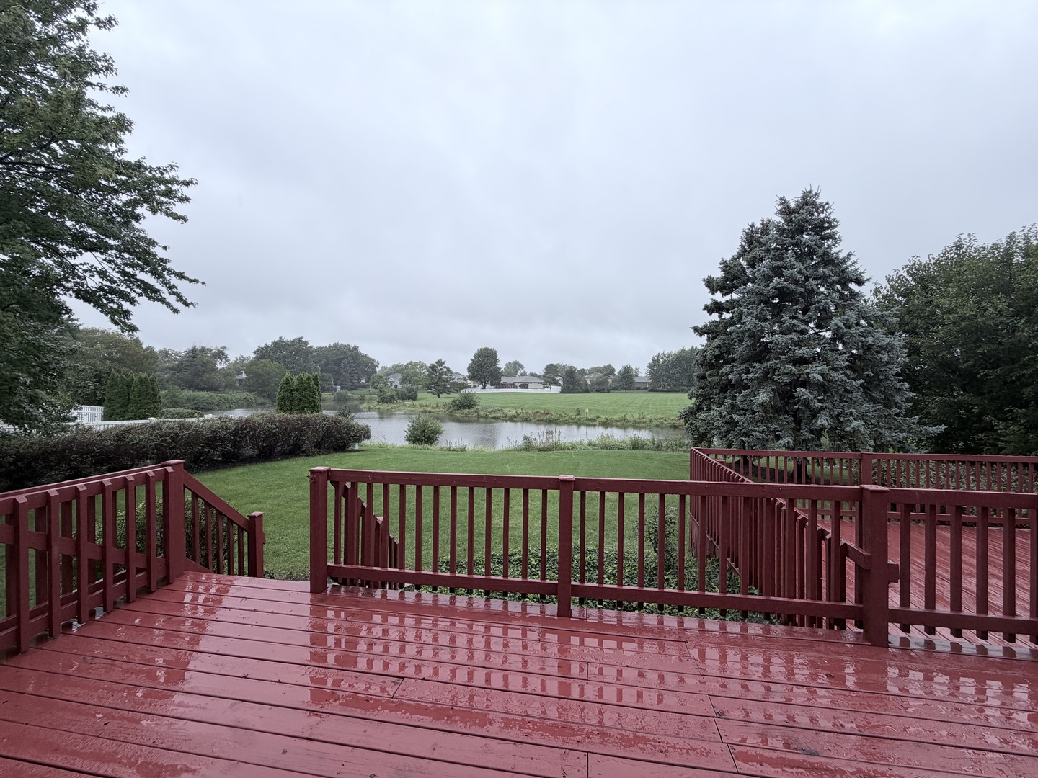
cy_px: 389
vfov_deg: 85.7
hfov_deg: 102.1
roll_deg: -0.1
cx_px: 519
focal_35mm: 14
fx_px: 420
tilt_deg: -1.1
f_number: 2.2
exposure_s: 1/770
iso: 32
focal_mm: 2.22
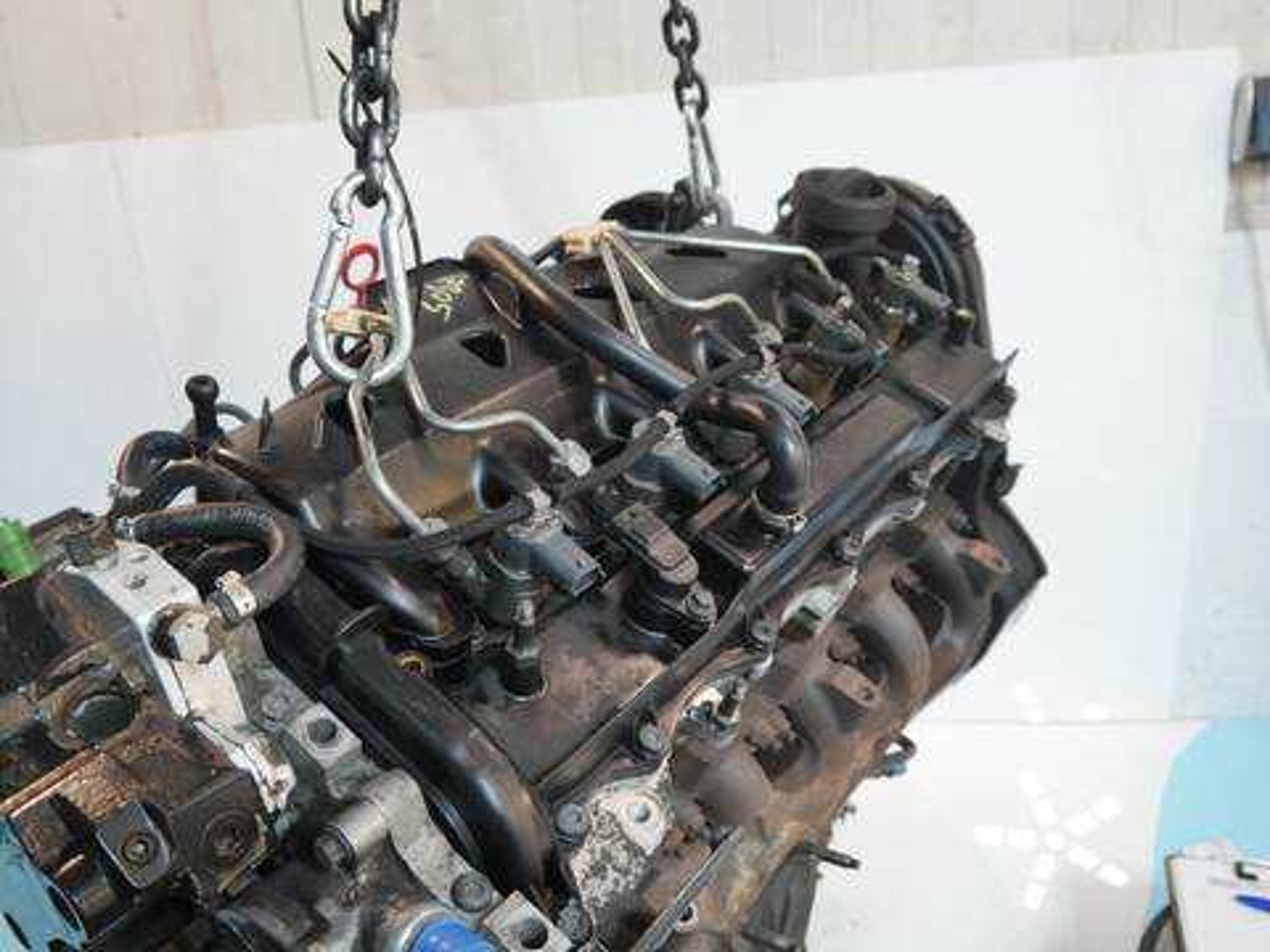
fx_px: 1027
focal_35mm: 28
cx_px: 635
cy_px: 476
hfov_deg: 63.4
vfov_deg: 49.7
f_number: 3.5
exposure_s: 1/125
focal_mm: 14
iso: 800
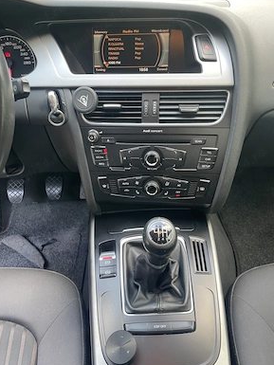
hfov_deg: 51.4
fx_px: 285
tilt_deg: -35.5
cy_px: 187
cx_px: 136
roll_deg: +5.4
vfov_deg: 65.3
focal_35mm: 27
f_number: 1.6
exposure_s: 1/88
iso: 125
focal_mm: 4.2
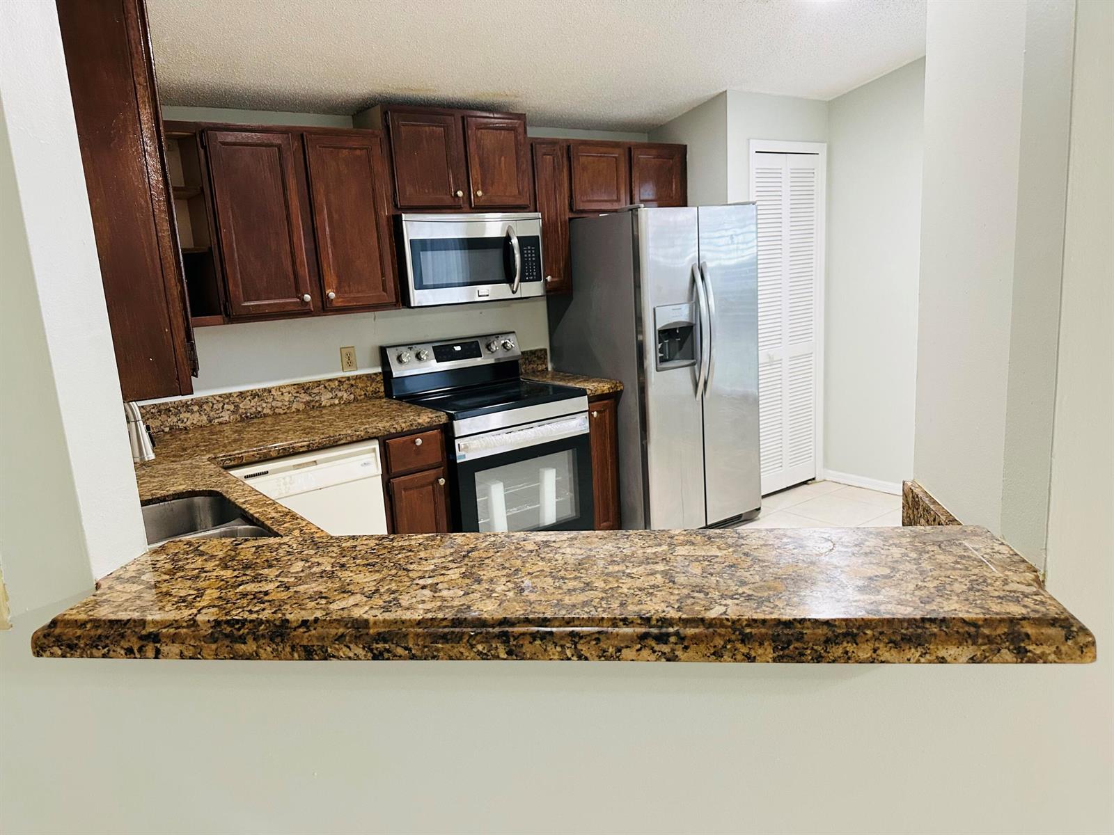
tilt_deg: -11.5
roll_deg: +2.8
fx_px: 772
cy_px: 418
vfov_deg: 56.8
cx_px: 557
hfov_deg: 71.6
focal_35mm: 24
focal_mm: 6.86
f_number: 1.78
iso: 400
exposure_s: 1/60
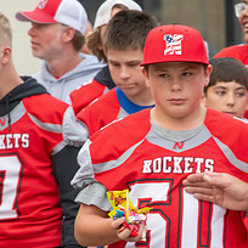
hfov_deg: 2.4
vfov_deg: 2.4
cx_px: 236
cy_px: 187
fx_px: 5885
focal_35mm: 726
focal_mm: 300
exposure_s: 1/320
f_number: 11
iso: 3200
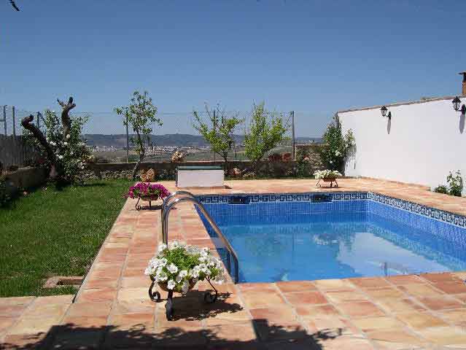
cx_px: 233
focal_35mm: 38
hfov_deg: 49.0
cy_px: 175
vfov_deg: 37.8
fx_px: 512
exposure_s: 1/347
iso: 100
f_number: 7.6
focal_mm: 8
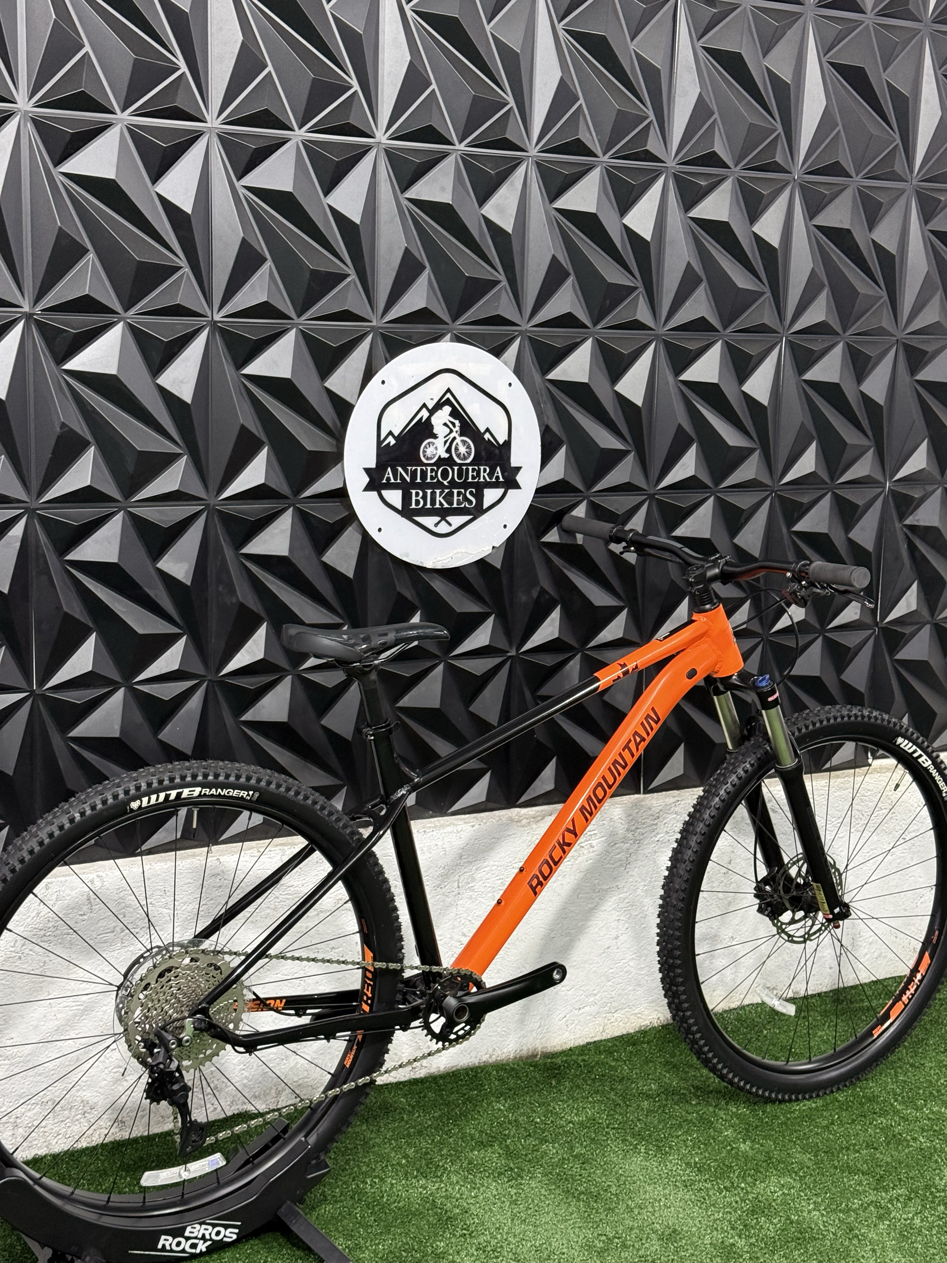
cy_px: 632
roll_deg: -2.9
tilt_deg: -9.9
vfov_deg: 39.7
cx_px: 474
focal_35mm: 48
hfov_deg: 30.3
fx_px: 1751
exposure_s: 1/60
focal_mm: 6.76
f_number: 1.78
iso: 250
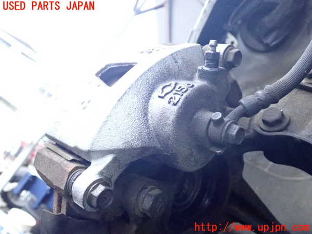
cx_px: 156
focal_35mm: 36
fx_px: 324
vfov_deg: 39.7
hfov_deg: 51.4
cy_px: 117
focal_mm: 6.37
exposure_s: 1/125
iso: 2500
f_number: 2.5
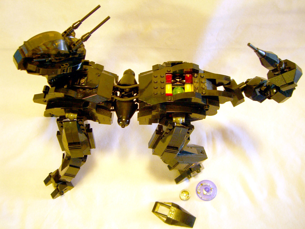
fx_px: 335
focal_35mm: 38
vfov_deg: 37.7
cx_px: 152
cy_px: 114
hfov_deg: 49.0
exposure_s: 1/8
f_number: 2.8
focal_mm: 7.9
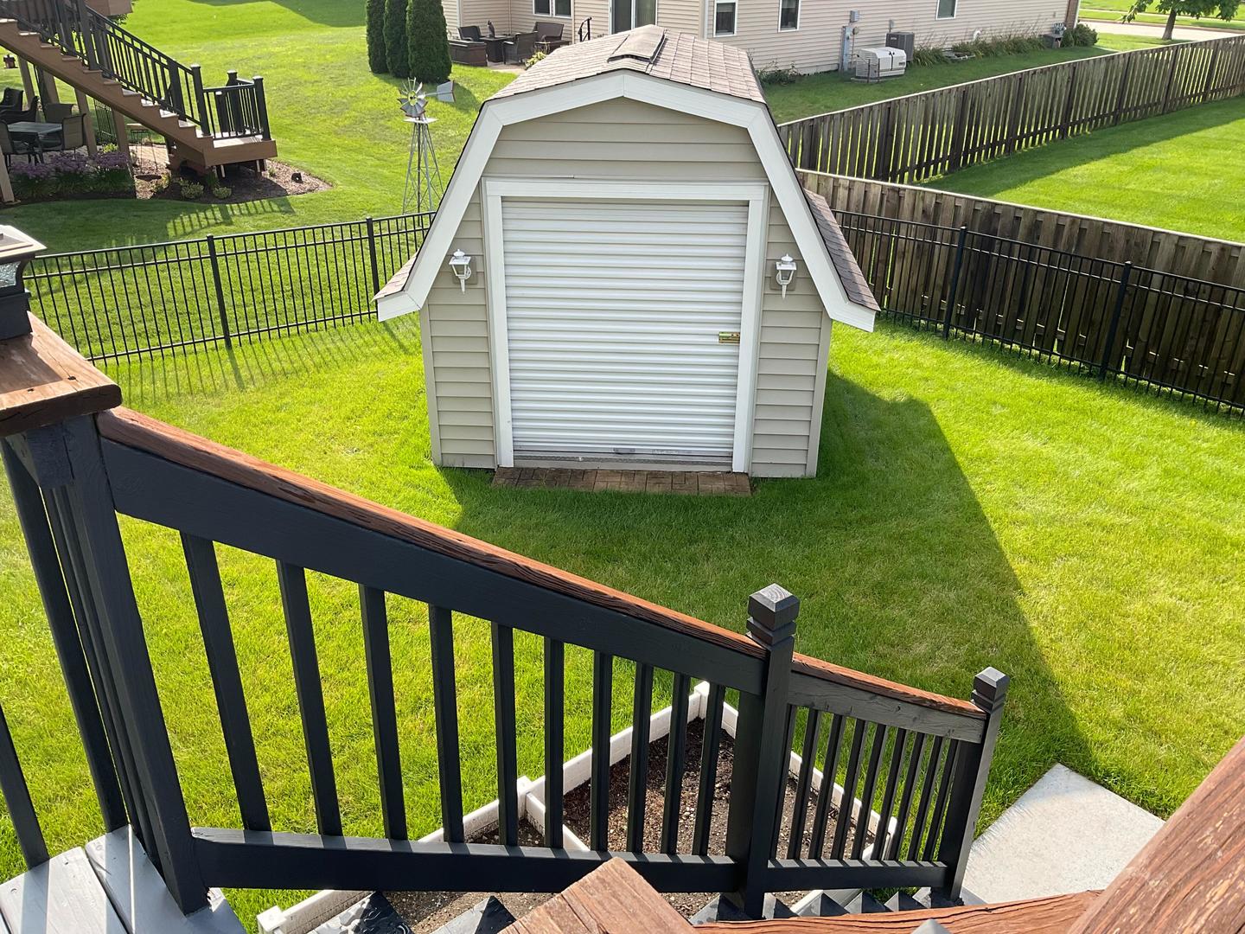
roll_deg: +0.4
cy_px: 467
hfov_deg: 61.7
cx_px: 622
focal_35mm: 29
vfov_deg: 48.2
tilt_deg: -28.0
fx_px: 1043
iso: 16
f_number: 1.8
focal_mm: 3
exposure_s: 1/869
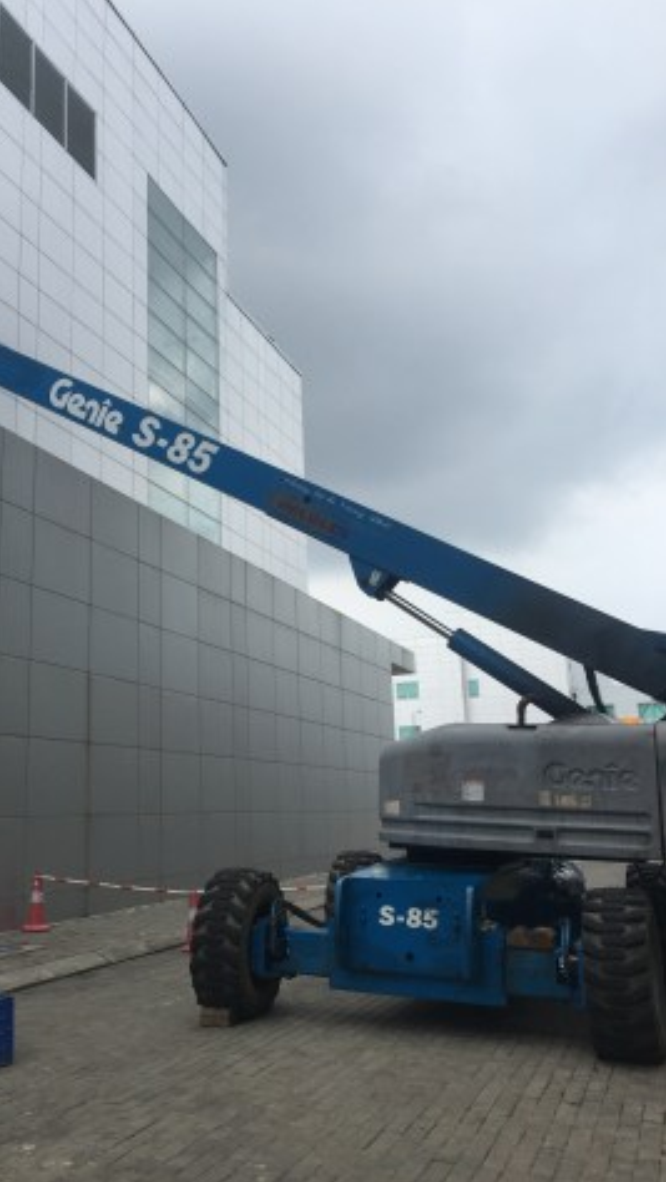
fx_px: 1004
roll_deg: +1.0
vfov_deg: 61.0
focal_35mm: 32
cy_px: 586
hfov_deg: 36.4
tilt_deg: +13.8
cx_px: 224
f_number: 2.2
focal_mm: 4.15
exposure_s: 1/628
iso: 32
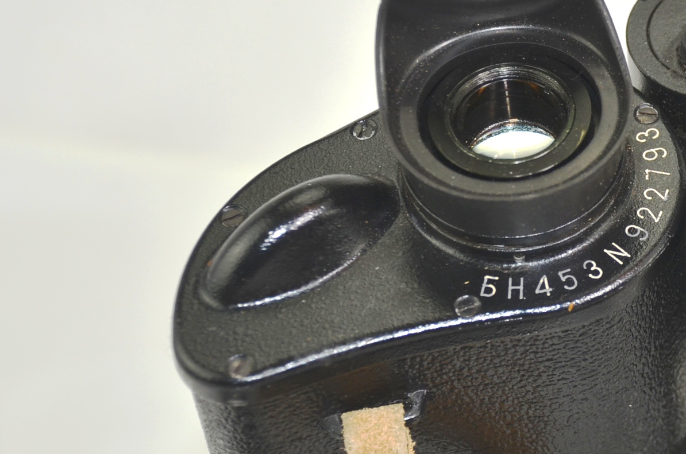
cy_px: 232
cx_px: 703
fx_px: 3062
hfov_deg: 12.6
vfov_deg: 8.5
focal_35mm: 161
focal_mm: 52
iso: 200
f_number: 5
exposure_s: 1/250
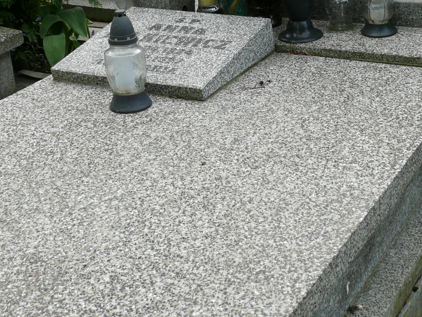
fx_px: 792
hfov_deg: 29.5
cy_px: 54
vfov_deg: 22.2
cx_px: 298
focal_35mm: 65
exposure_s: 1/160
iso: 100
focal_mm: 7.4
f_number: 4
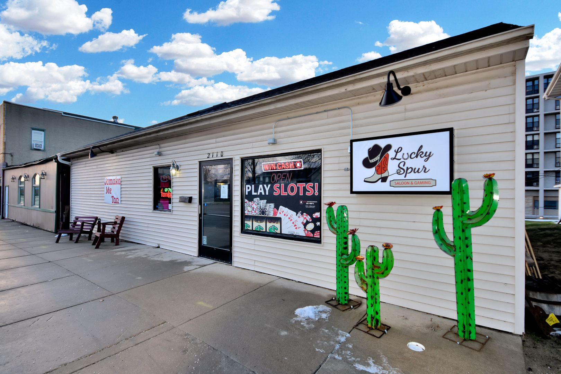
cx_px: 280
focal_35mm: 17
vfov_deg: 69.7
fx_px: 269
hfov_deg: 92.4
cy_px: 187
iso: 200
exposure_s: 1/200
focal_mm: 11.5
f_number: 4.2
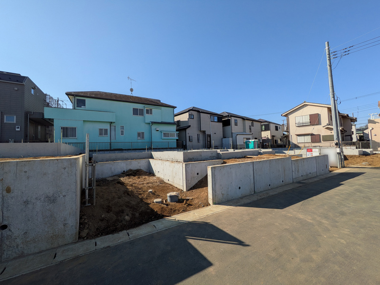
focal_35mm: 14
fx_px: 154
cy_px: 142
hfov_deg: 102.1
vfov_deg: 85.7
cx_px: 190
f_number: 2.2
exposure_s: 1/2004
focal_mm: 1.83
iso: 49
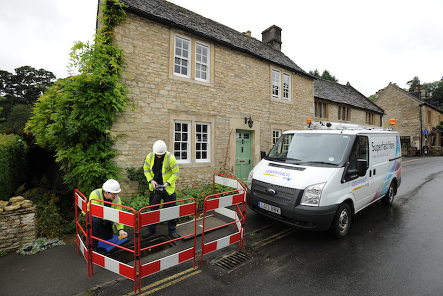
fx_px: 209
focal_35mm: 17
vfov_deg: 70.5
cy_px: 148
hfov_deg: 93.3
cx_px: 222
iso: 320
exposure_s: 1/160
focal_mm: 17
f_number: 8
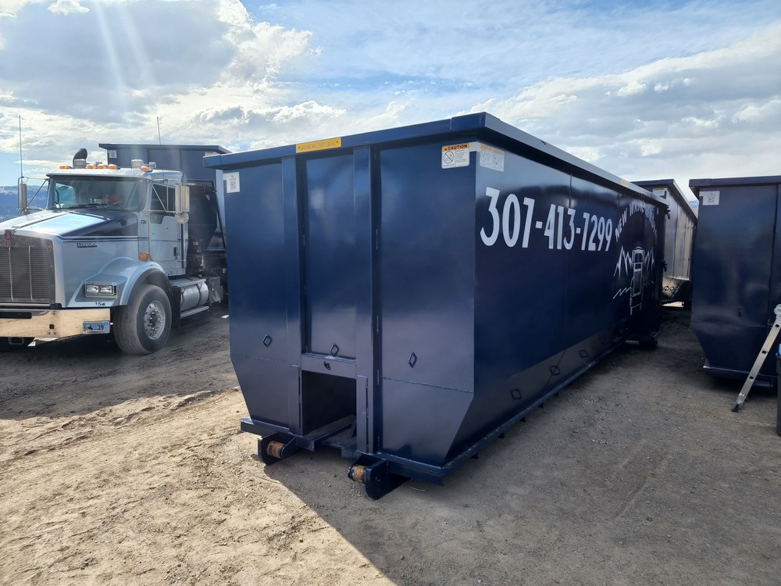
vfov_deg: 58.9
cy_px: 293
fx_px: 519
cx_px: 390
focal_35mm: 23
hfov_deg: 73.9
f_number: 1.8
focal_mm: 6.4
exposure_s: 1/922
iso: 12
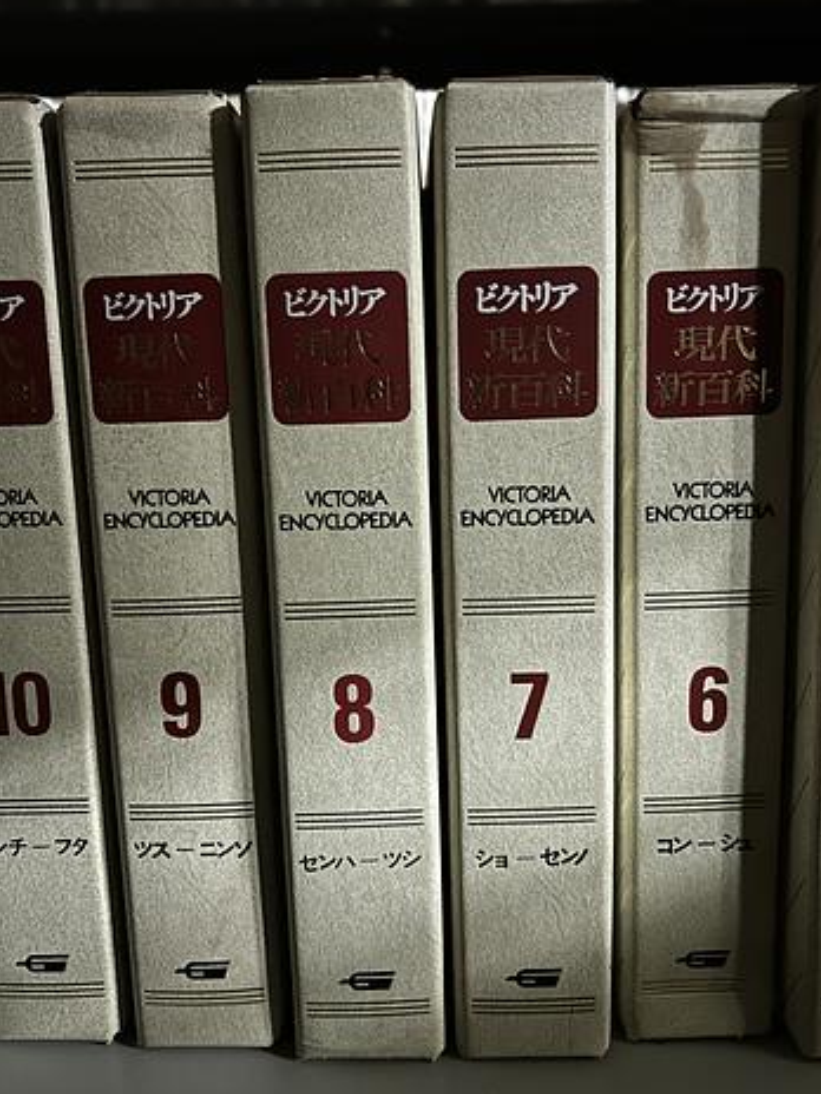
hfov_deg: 49.7
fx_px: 885
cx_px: 395
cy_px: 521
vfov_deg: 63.4
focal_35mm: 28
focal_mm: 5.7
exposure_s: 1/12
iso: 640
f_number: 1.5
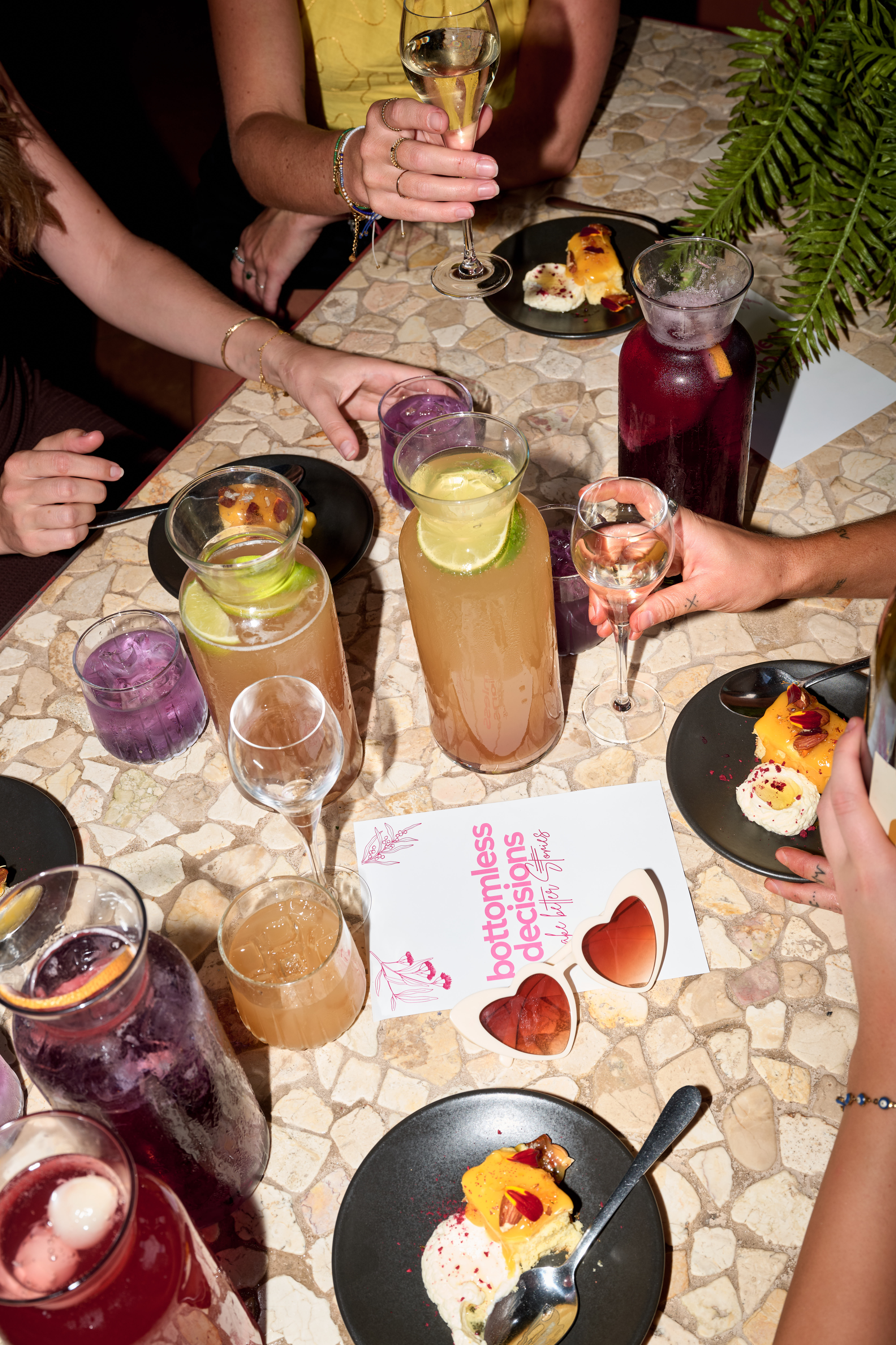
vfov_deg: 48.5
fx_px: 1493
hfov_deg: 33.4
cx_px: 448
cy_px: 672
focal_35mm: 40
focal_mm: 40
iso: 160
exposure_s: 1/160
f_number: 8
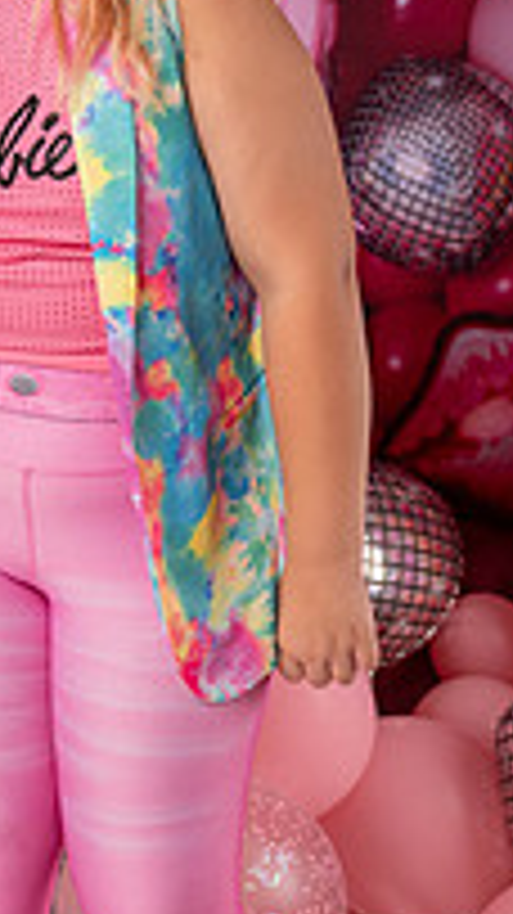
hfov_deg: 14.8
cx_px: -72
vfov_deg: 26.9
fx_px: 1913
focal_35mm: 79
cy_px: 441
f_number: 4.5
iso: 125
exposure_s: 1/100
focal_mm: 34
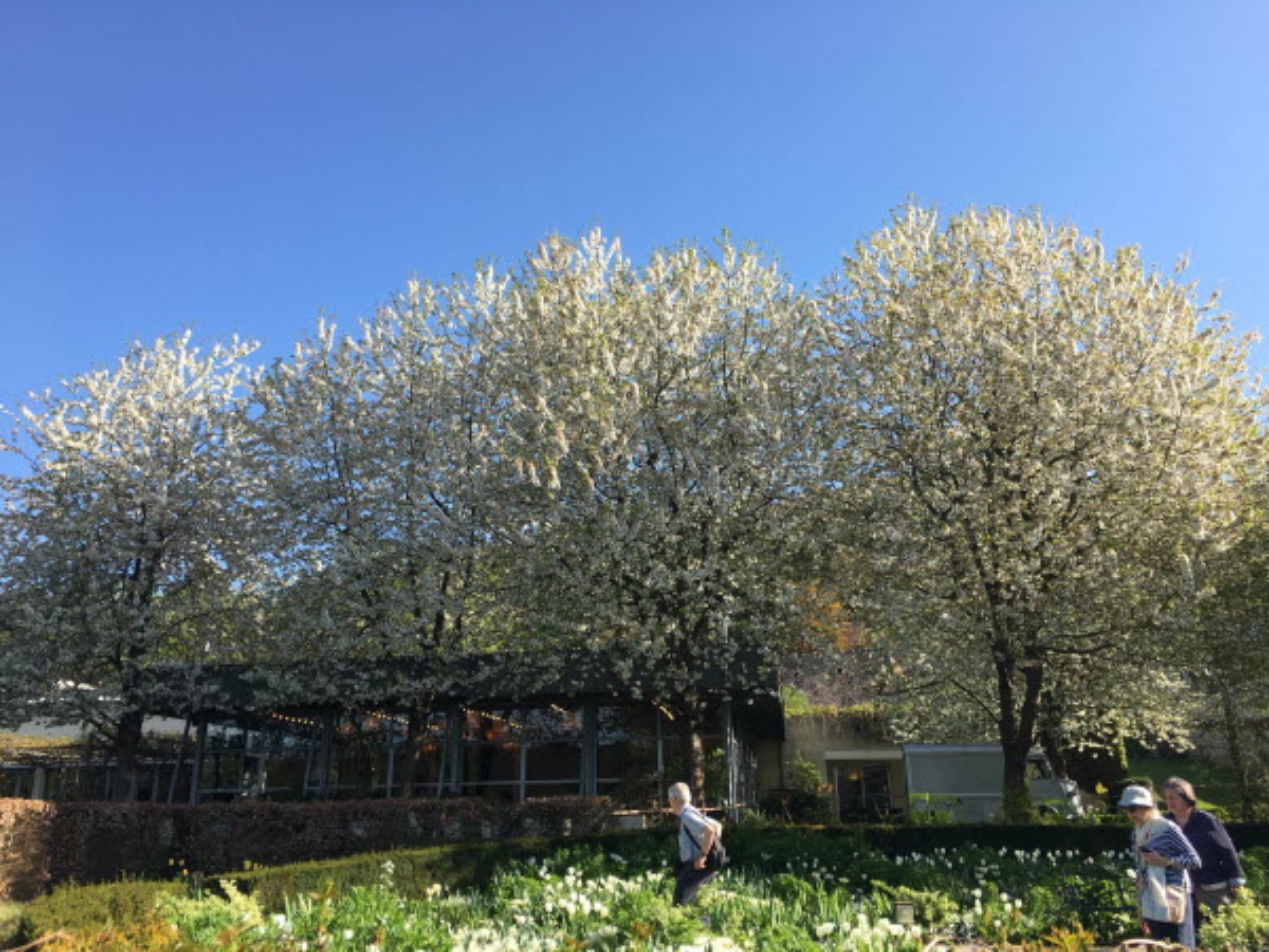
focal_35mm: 29
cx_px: 634
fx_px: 1063
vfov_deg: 48.2
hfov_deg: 61.7
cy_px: 476
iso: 25
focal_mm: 4.15
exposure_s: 1/686
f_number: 2.2
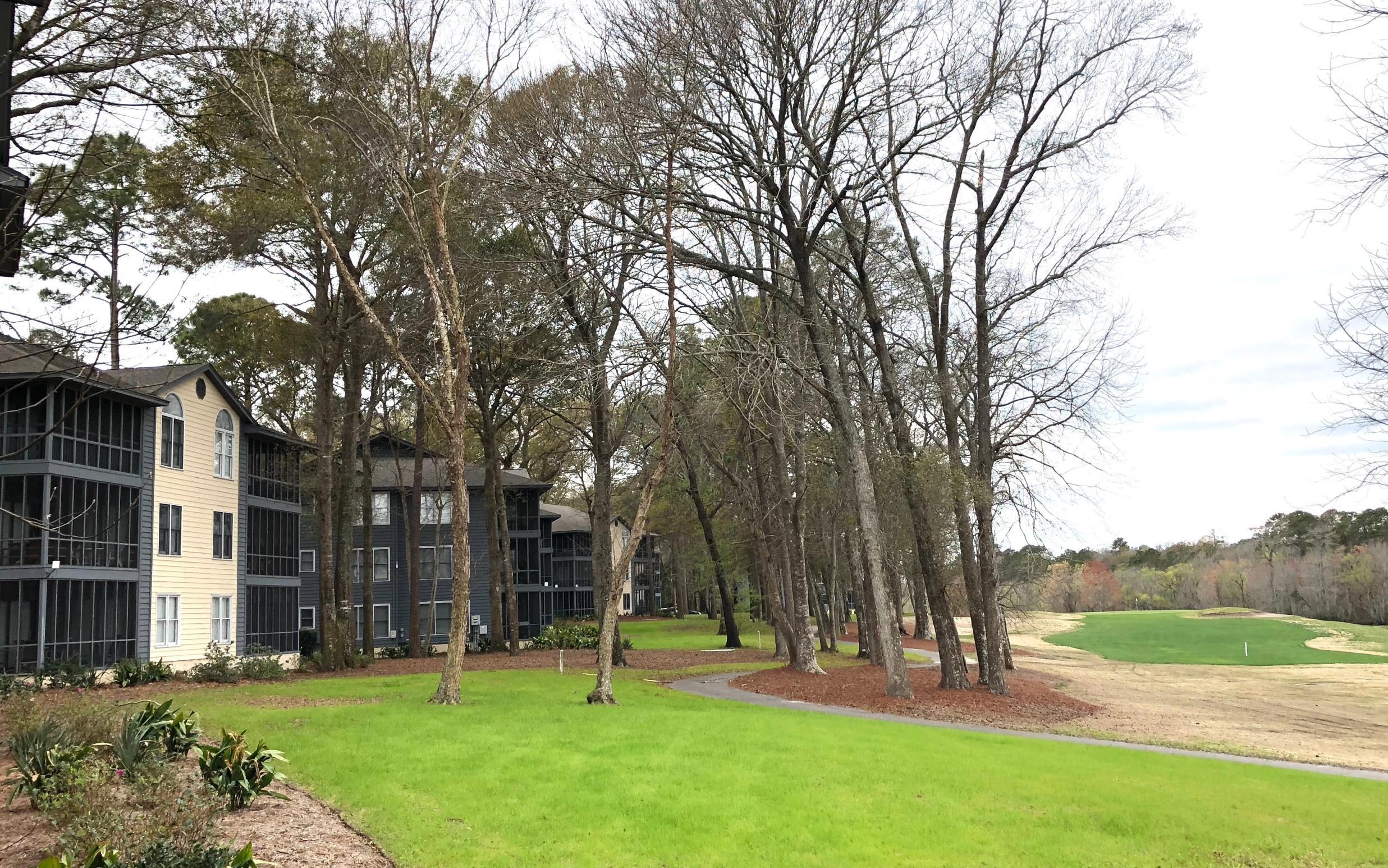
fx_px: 1362
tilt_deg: +7.5
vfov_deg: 35.3
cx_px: 779
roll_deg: +2.6
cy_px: 419
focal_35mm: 36
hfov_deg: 53.9
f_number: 1.8
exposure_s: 1/312
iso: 20
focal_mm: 3.99
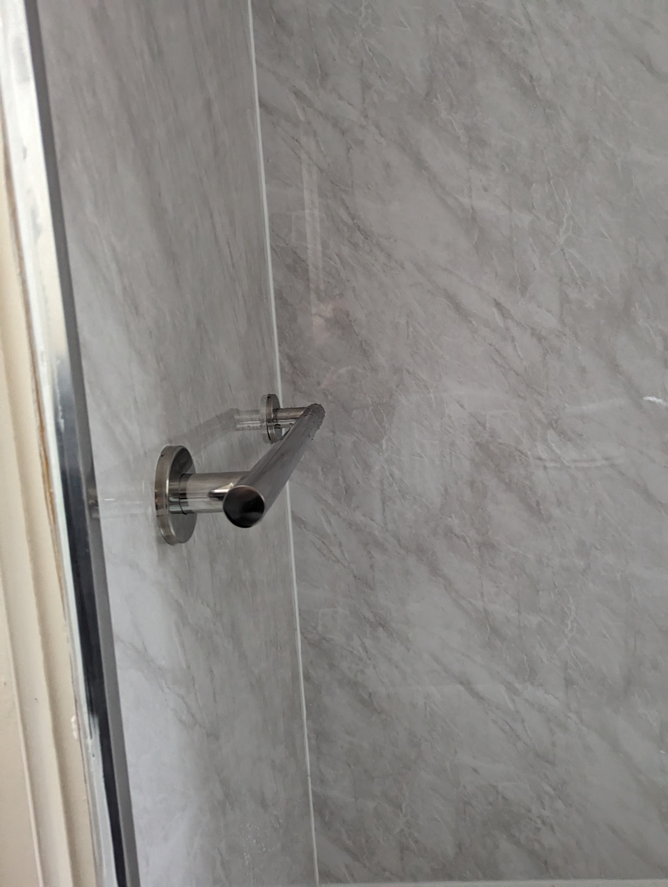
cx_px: 334
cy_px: 444
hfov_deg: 56.9
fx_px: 616
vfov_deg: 71.5
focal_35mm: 24
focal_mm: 6.81
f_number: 1.85
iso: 1694
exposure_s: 1/164
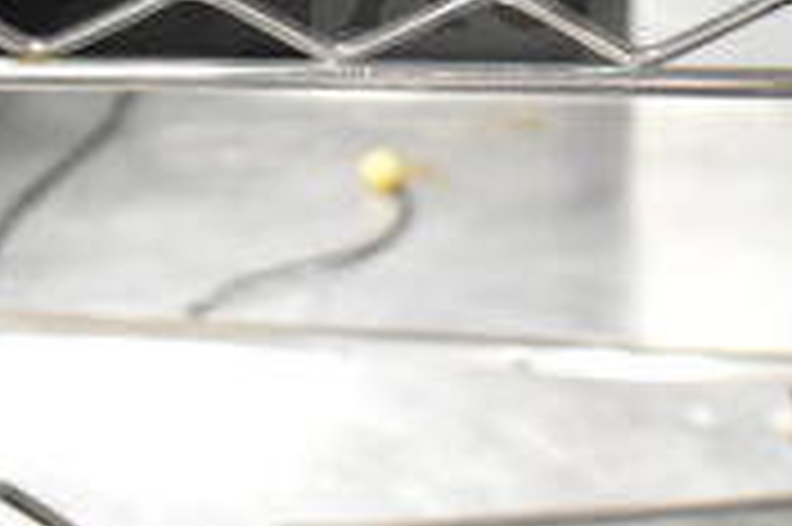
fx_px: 2286
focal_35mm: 104
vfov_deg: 12.4
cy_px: -285
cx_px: 814
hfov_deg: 19.0
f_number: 3.5
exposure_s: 1/30
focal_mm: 20
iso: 3200
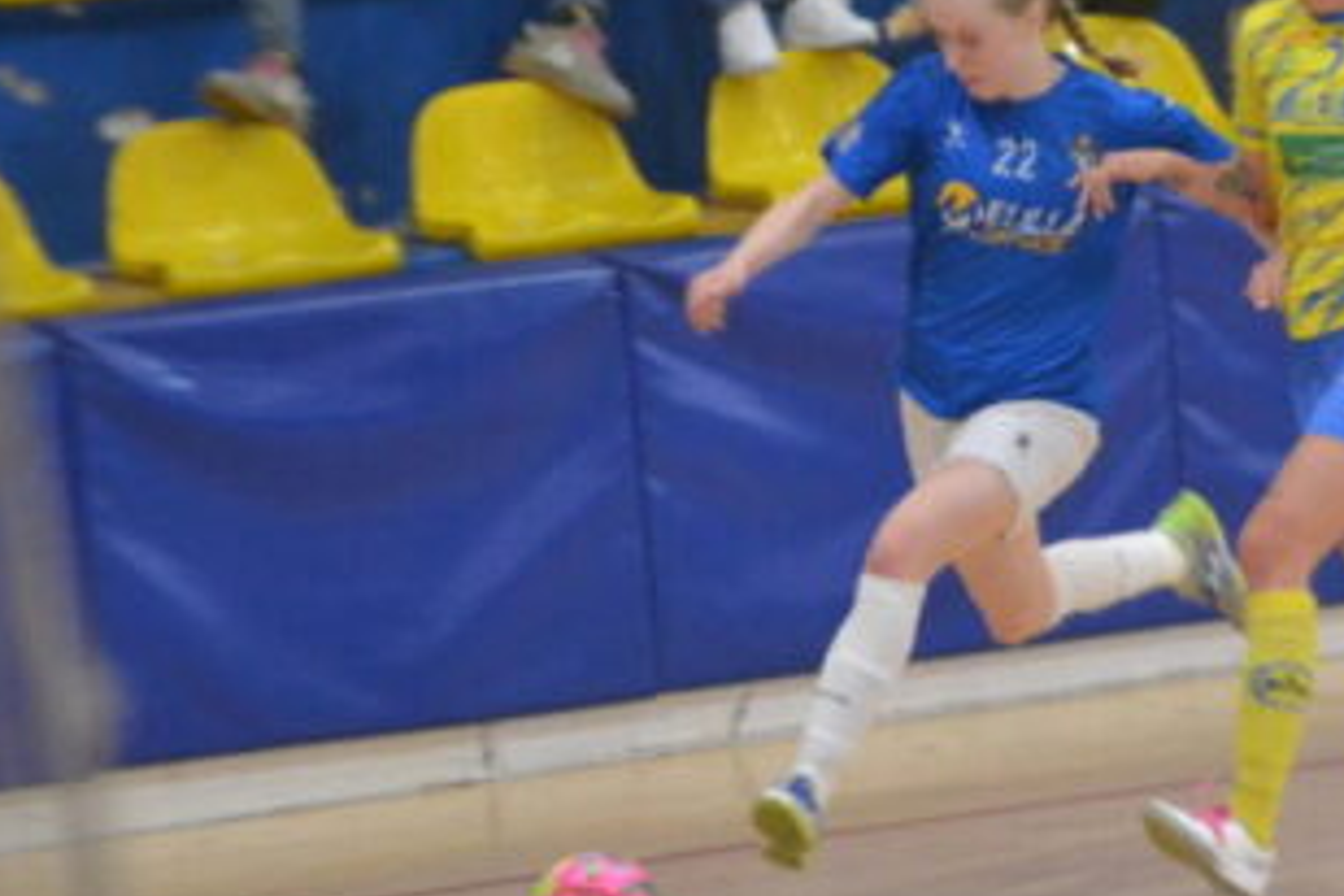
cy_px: 470
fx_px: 15305
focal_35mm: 410
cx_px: 1144
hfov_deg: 5.0
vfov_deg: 3.4
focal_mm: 110
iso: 3200
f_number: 4.5
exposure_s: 1/320
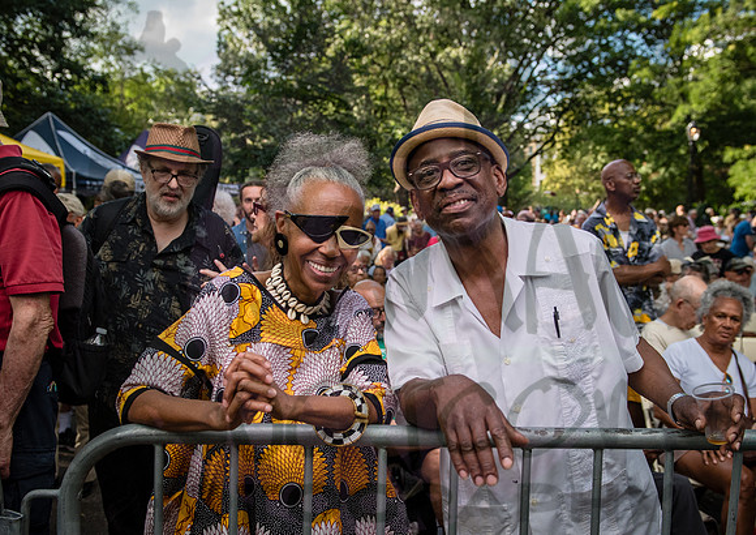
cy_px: 299
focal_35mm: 40
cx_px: 401
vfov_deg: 34.6
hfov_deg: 47.6
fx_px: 856
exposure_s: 1/2500
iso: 1000
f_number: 3.5
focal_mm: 31
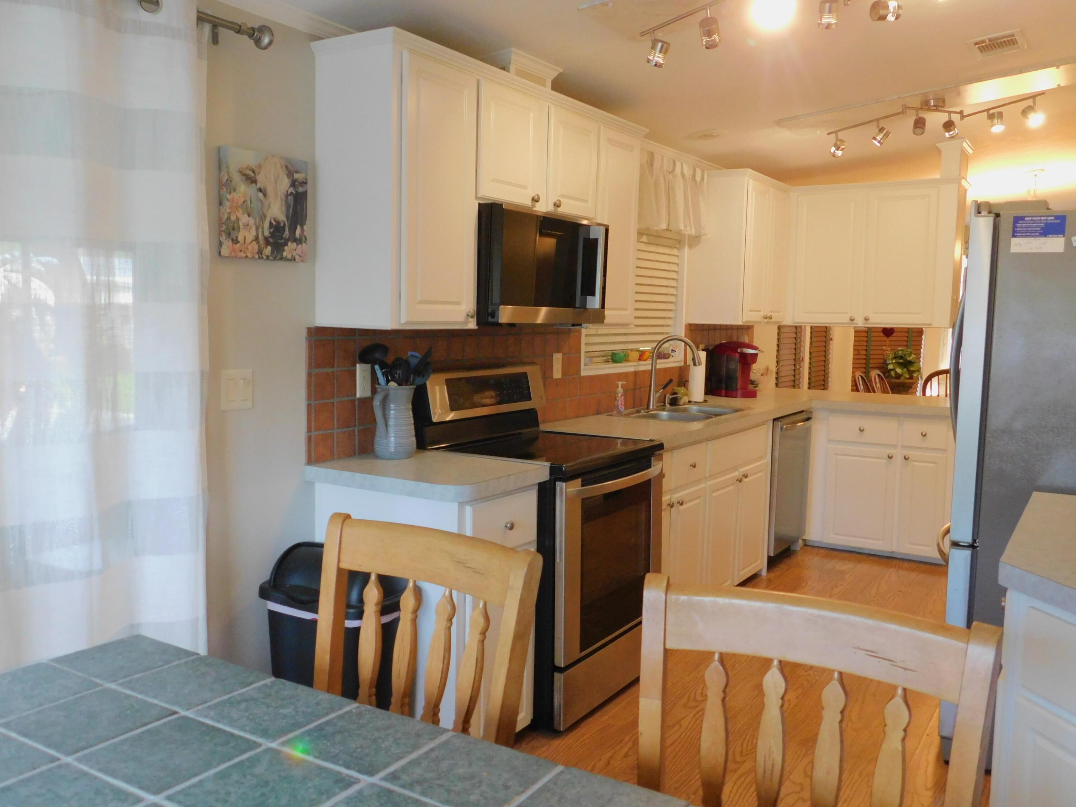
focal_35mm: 30
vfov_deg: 46.8
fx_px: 933
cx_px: 538
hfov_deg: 60.0
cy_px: 404
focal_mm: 5.3
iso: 360
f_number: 3.2
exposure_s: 1/30
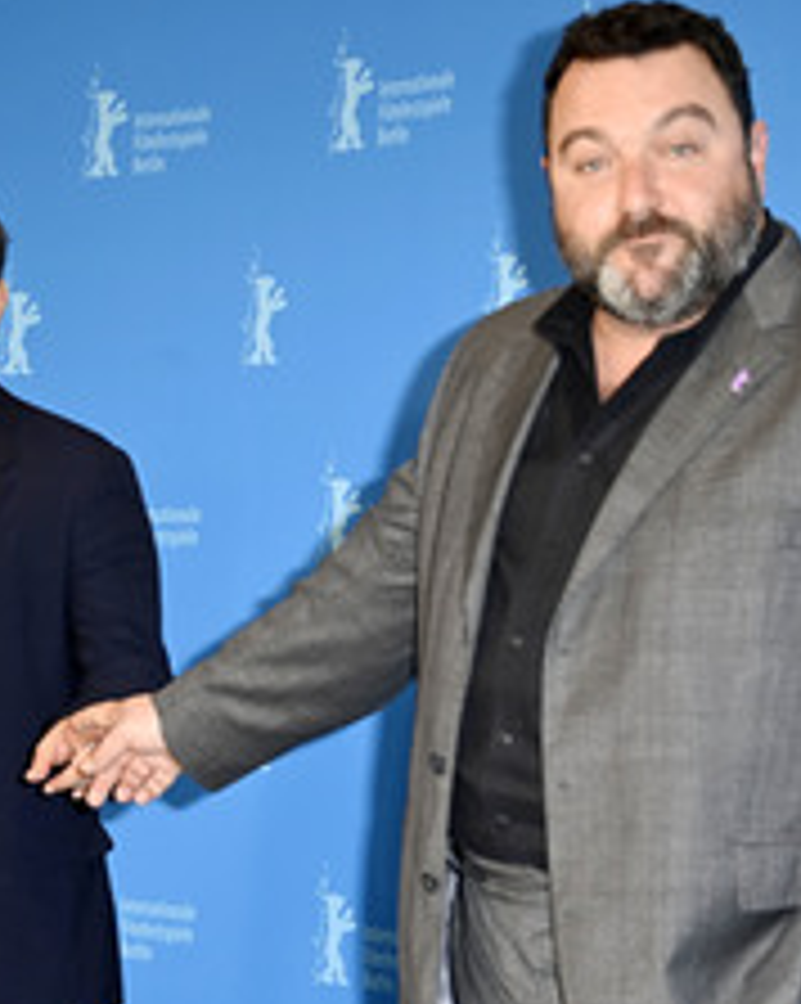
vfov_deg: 13.0
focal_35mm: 148
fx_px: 4392
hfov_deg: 10.4
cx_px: 317
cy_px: 594
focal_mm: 78
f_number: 5
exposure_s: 1/250
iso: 1250
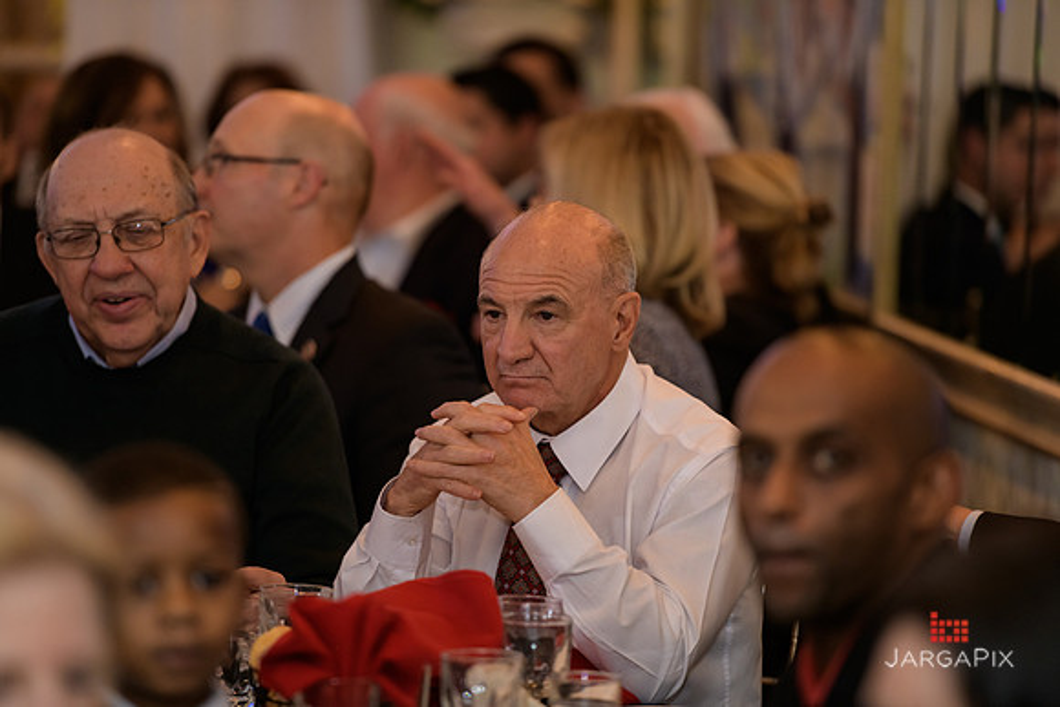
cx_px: 530
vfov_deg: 6.9
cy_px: 354
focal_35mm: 200
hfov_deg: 10.3
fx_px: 5890
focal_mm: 200
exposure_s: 1/125
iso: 1000
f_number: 3.2
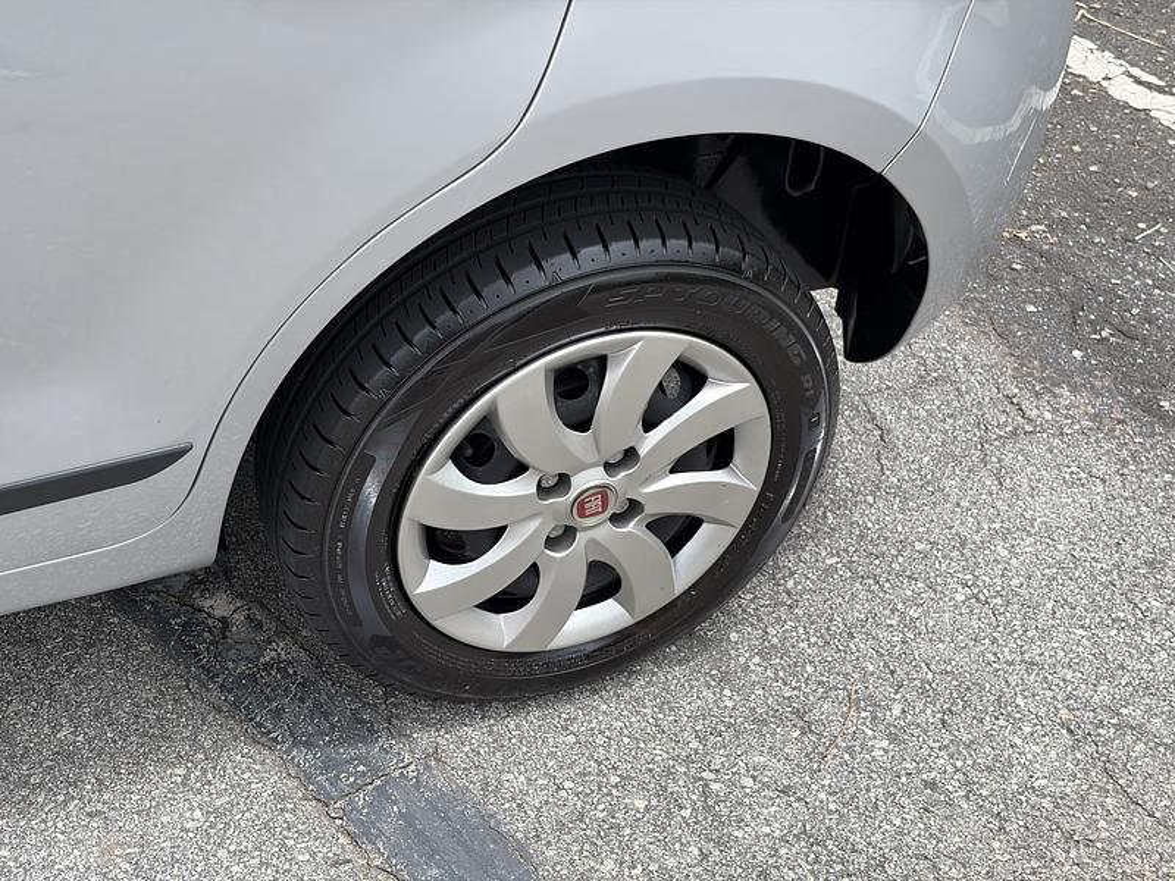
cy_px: 440
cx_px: 588
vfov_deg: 28.0
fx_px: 1765
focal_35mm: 52
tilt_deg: -44.2
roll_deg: +7.9
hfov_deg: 36.8
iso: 40
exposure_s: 1/1553
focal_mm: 5.96
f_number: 1.6
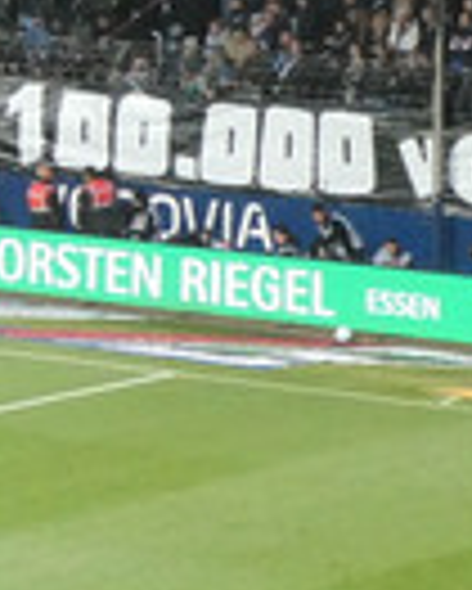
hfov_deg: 4.6
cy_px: -126
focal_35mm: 333
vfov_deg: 5.8
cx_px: -508
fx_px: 5808
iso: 640
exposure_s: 1/80
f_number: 4.5
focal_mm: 12.5
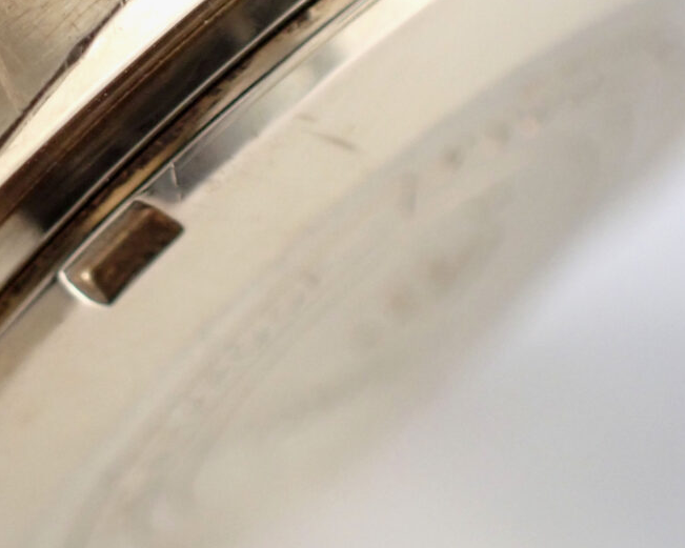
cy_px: 97
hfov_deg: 10.7
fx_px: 3650
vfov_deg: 8.6
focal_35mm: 180
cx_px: 90
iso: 800
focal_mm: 18
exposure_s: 1/100
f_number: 4.9
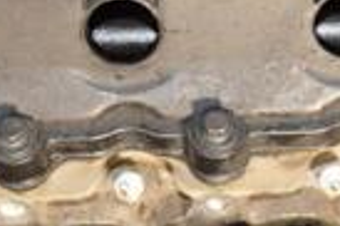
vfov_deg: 9.9
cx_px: 236
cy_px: 50
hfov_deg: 14.8
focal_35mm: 138
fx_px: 1304
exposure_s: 1/80
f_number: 5
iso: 800
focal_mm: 21
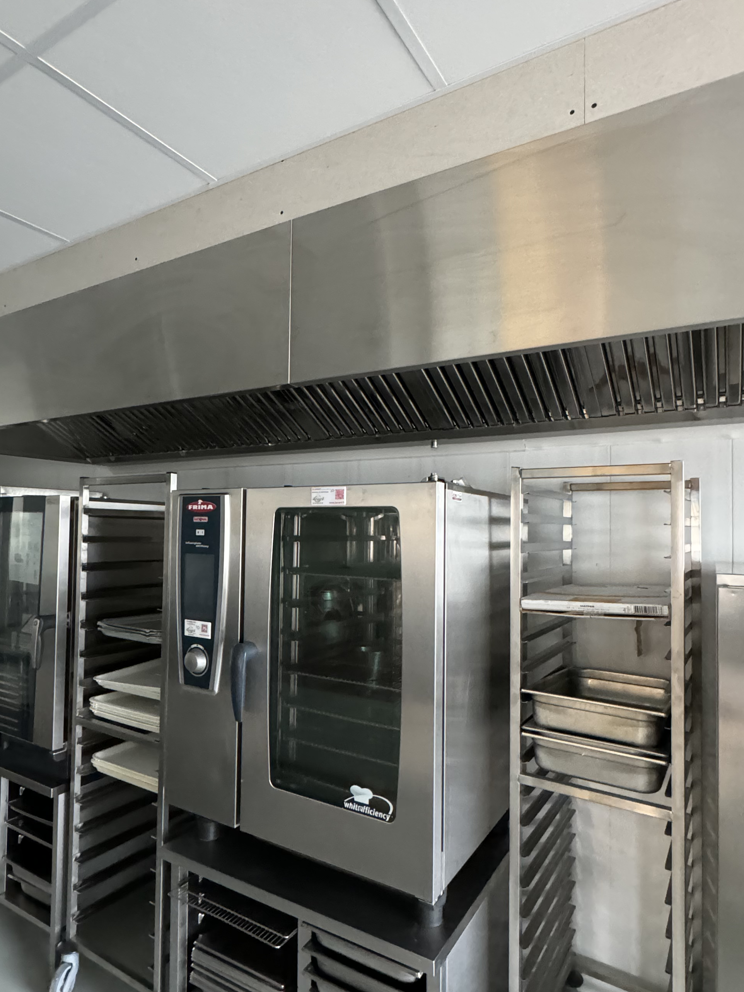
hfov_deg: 60.5
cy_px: 509
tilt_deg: +2.6
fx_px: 631
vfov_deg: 76.4
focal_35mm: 22
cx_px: 290
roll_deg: -0.2
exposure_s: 1/60
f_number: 2.2
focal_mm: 2.22
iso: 1250
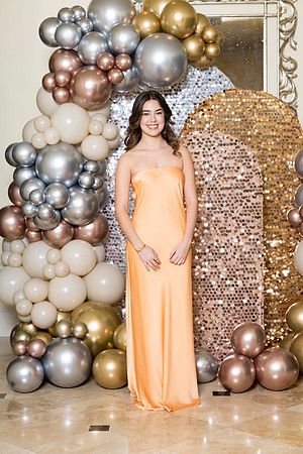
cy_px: 227
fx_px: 934
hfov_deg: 18.4
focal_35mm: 74
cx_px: 152
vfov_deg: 27.3
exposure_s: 1/200
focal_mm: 74
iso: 250
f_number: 5.6
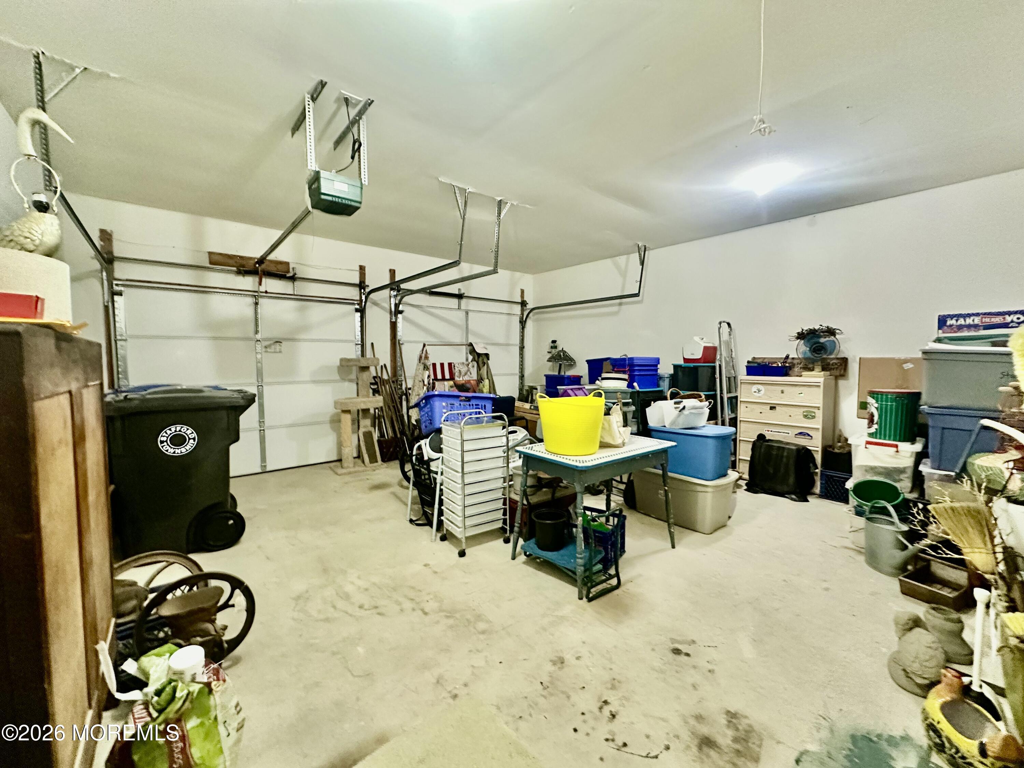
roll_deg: -0.7
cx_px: 512
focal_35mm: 14
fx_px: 414
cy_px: 384
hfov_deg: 102.1
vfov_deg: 85.7
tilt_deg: -3.2
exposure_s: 1/60
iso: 800
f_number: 2.2
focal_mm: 2.22
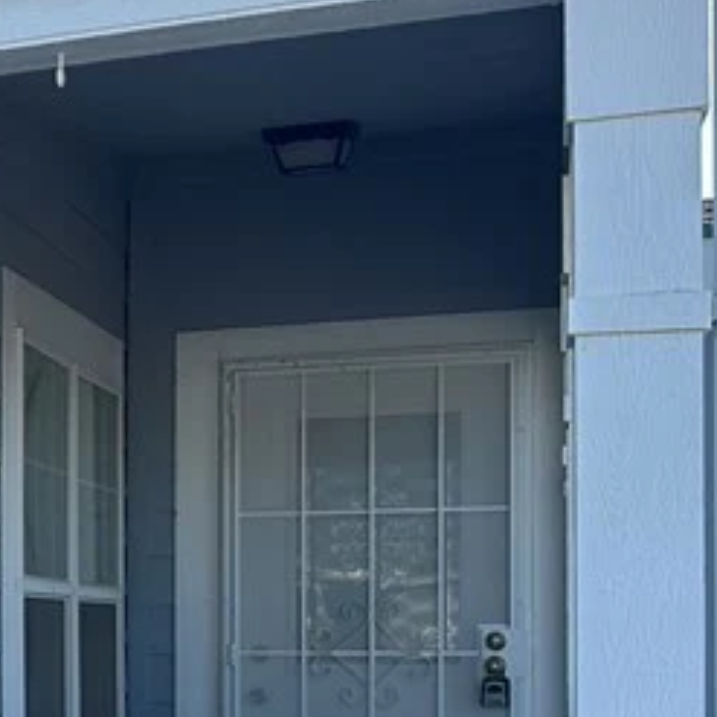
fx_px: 2062
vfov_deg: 19.4
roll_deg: +0.0
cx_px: -459
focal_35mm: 88
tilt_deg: -0.2
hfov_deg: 17.1
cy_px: 642
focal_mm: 6.86
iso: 80
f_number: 1.78
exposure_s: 1/1613
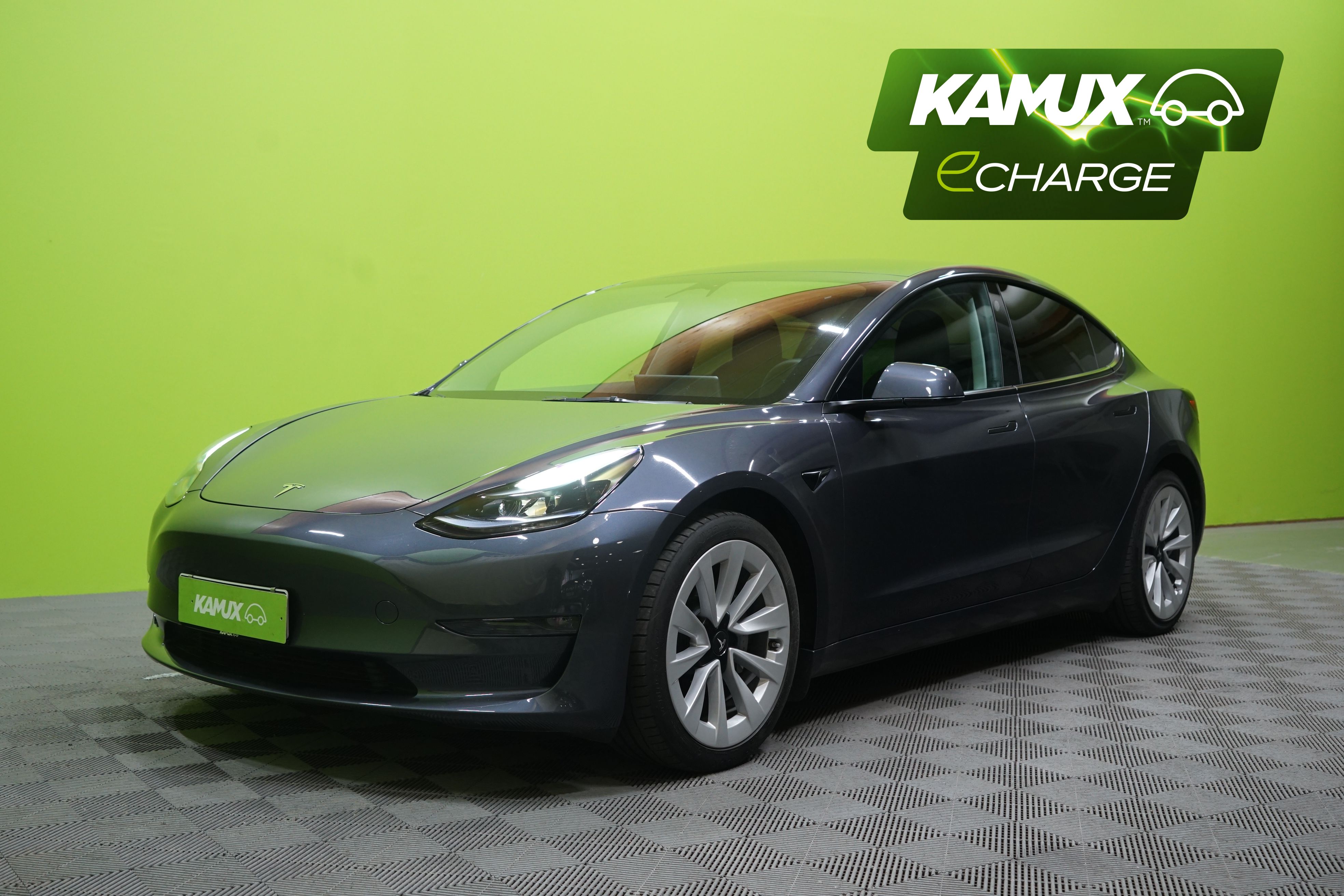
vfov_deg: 32.6
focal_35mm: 41
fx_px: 1531
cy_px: 448
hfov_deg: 47.4
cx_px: 672
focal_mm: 41
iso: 1000
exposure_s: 1/25
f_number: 5
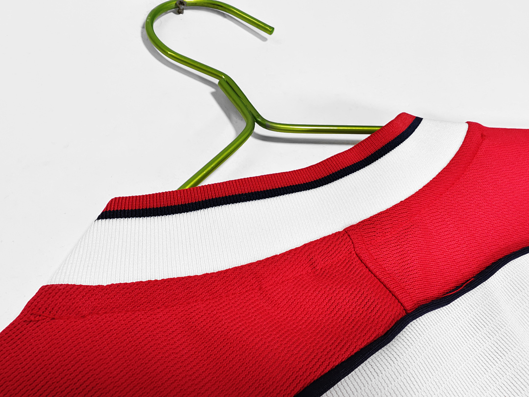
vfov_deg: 58.9
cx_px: 264
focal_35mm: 23
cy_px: 198
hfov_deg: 73.9
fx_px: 351
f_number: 2.2
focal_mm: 2.59
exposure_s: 1/50
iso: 129
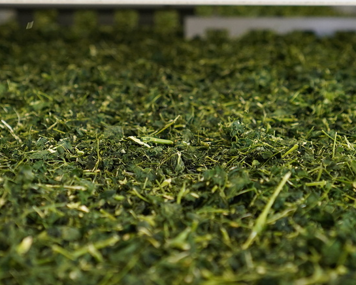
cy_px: 95
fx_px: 906
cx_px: 165
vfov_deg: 17.8
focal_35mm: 86
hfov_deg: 22.2
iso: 1600
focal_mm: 35
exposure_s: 1/160
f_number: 3.2
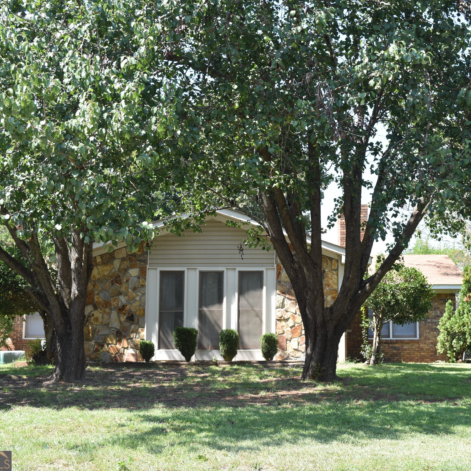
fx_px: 831
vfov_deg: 31.6
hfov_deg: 31.5
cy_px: 237
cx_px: 297
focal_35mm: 54
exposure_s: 1/250
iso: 320
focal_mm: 28
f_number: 8
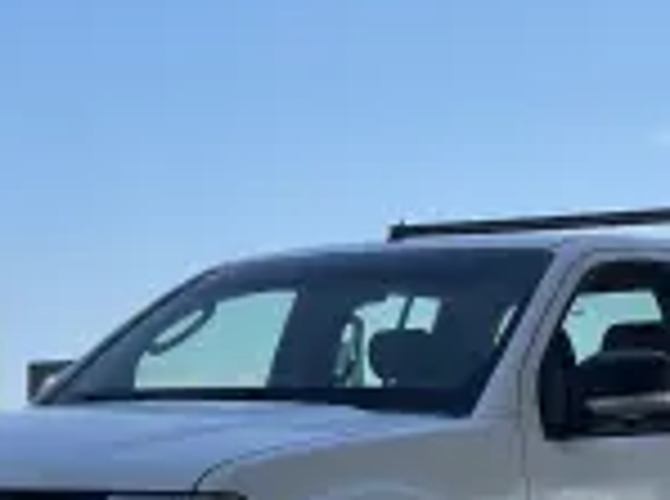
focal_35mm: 126
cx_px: 328
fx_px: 2433
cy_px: 527
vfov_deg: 11.6
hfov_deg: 15.7
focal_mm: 6
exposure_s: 1/1370
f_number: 2
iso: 32
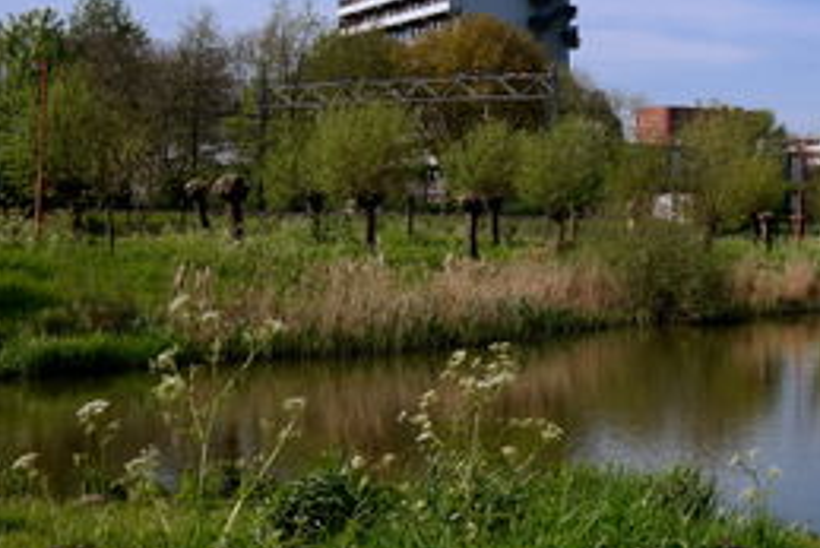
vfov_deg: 17.9
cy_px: 190
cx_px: 731
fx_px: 1732
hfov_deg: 25.8
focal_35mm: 76
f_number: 6.3
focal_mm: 27
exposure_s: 1/250
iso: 100
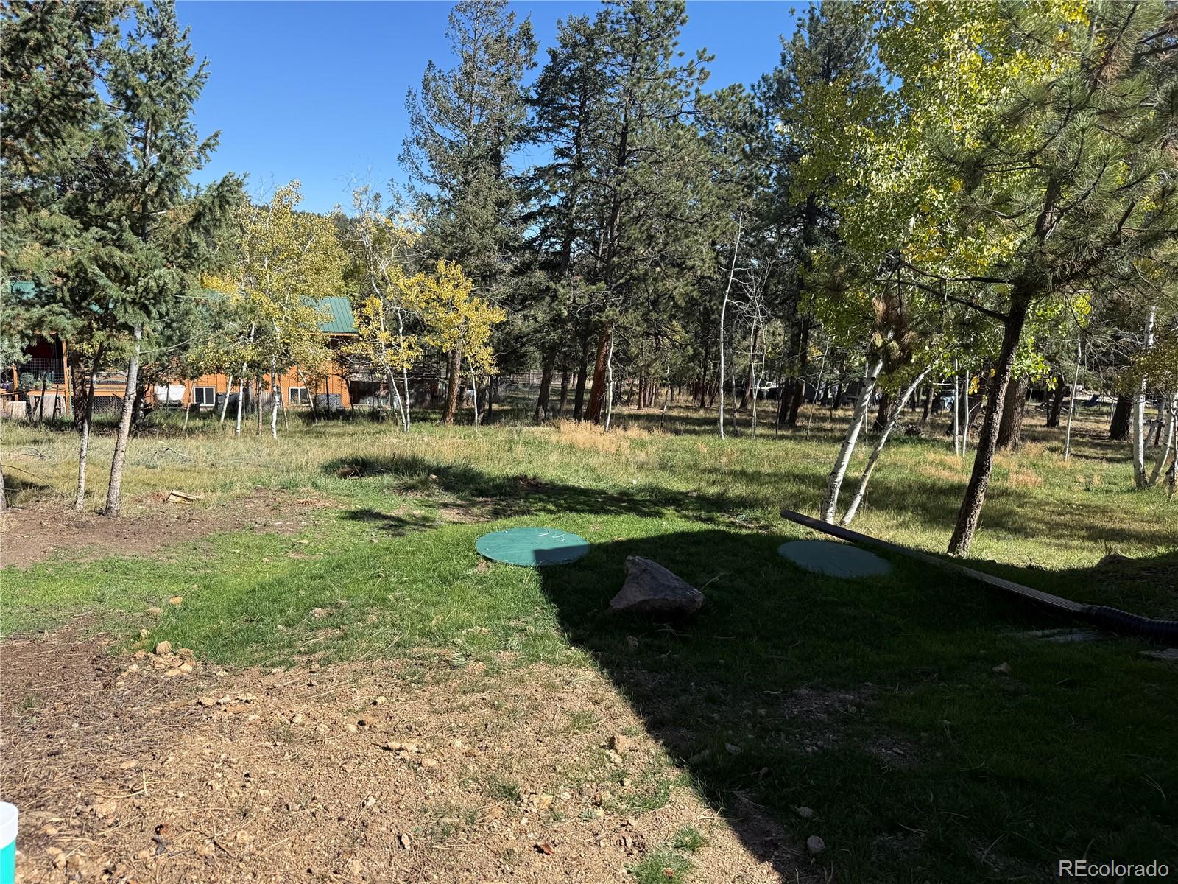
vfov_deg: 56.8
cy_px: 442
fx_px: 817
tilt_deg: -9.5
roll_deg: -3.1
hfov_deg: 71.6
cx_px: 589
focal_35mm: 24
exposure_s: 1/2232
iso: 80
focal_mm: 6.76
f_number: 1.78
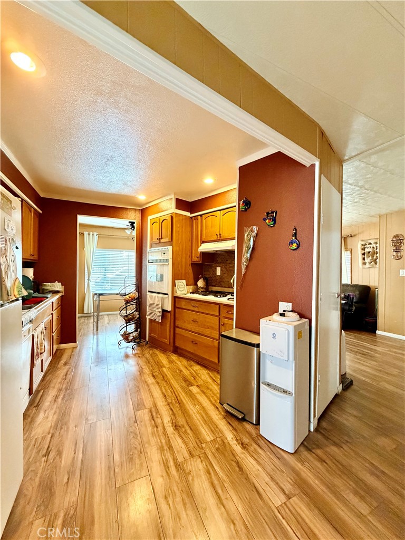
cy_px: 270
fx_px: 218
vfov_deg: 102.1
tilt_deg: -0.1
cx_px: 202
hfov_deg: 85.7
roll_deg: -1.1
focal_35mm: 14
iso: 800
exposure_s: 1/60
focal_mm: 2.22
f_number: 2.2
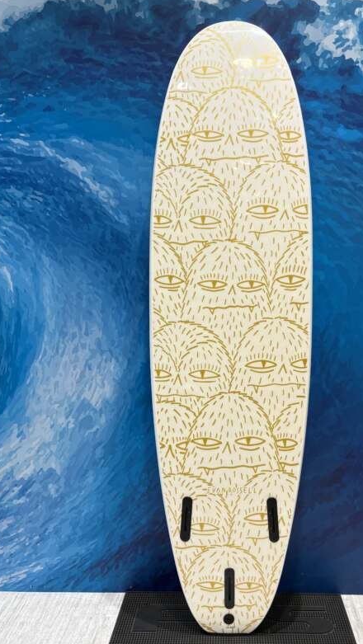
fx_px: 496
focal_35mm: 29
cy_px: 322
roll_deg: -0.4
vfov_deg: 66.0
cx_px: 224
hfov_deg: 40.0
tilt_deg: -6.0
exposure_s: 1/122
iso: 40
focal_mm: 5.96
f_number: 1.6
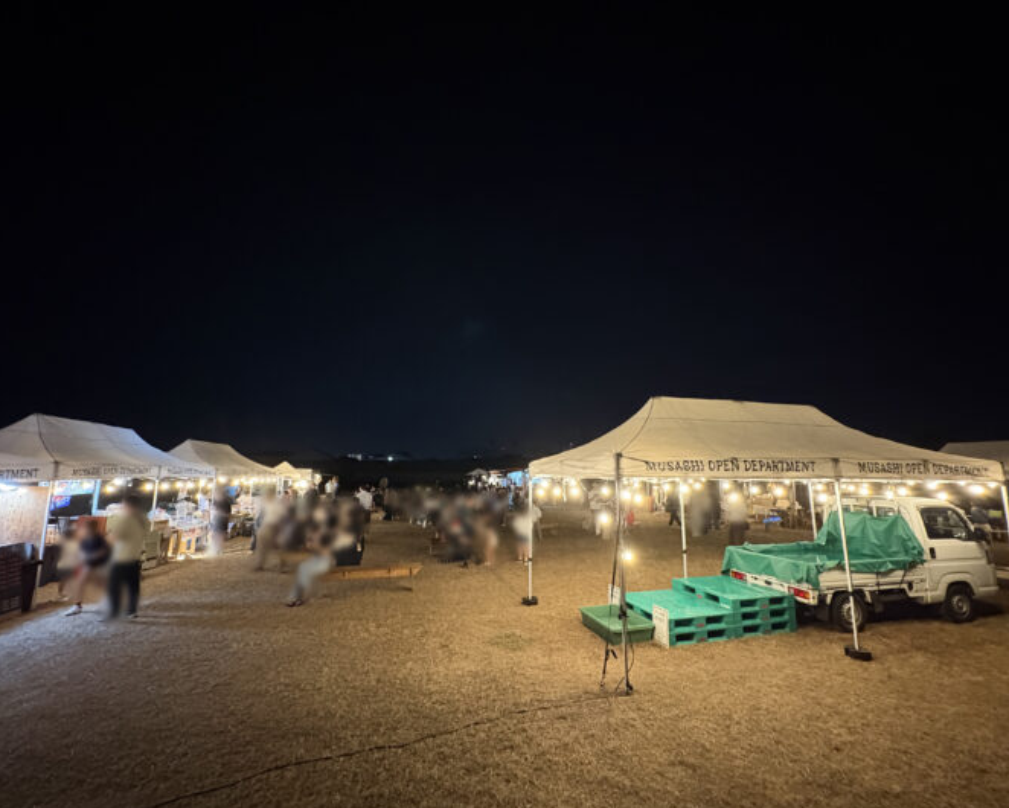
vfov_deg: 84.1
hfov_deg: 96.8
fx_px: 448
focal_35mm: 15
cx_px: 502
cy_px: 402
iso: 1250
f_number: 2.2
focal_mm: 2.22
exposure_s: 1/30
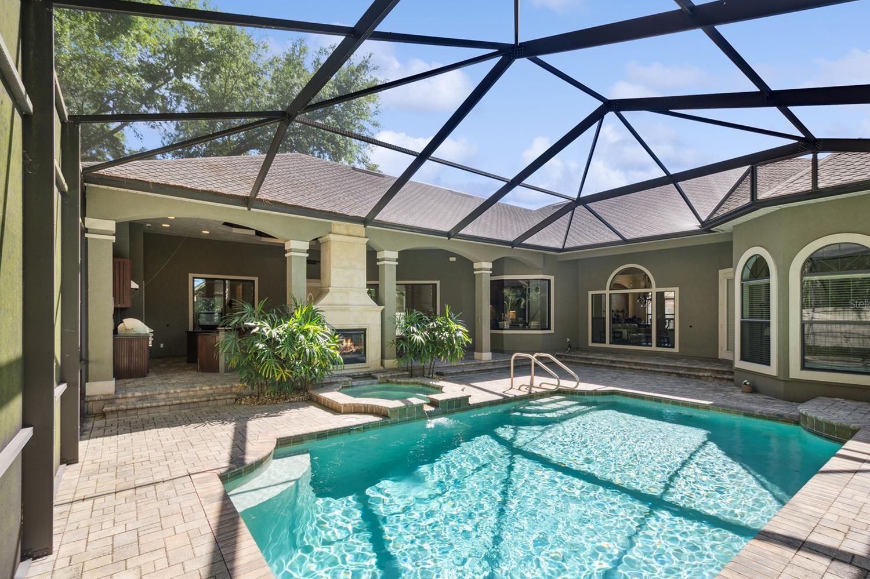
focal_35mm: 16
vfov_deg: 73.7
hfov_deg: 96.8
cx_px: 437
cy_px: 304
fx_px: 387
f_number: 8
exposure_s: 1/80
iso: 200
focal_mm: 10
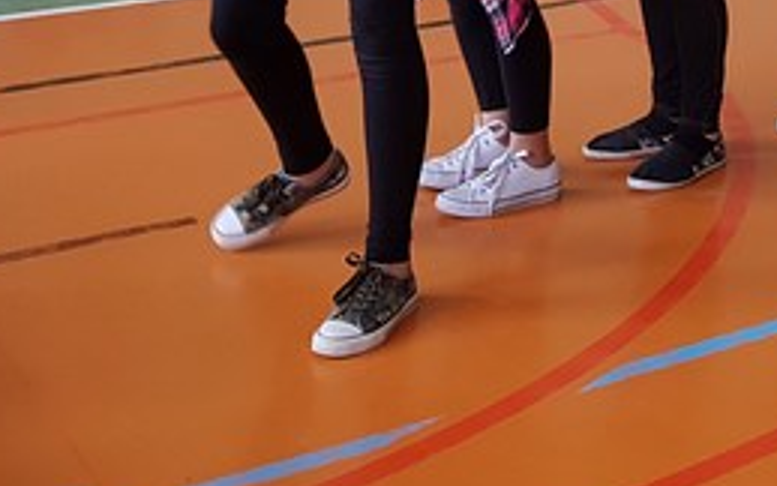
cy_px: -351
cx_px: 918
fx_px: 1800
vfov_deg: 13.9
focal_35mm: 85
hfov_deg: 22.5
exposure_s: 1/60
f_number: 1.7
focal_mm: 4.2
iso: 80
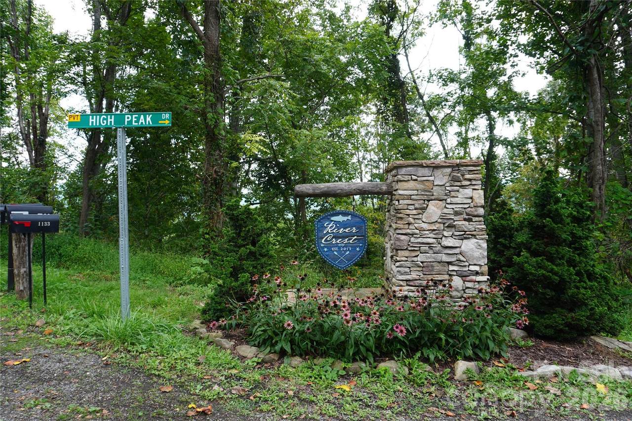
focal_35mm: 24
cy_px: 210
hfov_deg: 73.8
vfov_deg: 53.1
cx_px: 316
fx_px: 421
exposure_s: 1/80
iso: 100
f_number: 5
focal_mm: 16
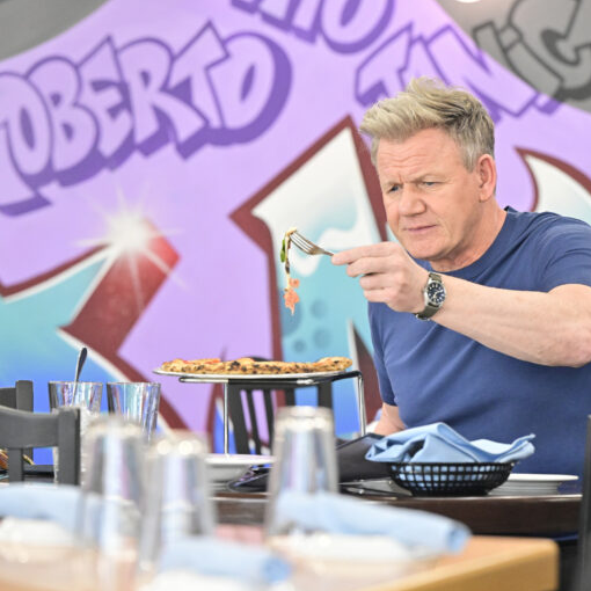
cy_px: 296
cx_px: 334
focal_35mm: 256
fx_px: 4945
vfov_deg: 6.8
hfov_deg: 6.8
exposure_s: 1/250
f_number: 5
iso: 5000
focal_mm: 200
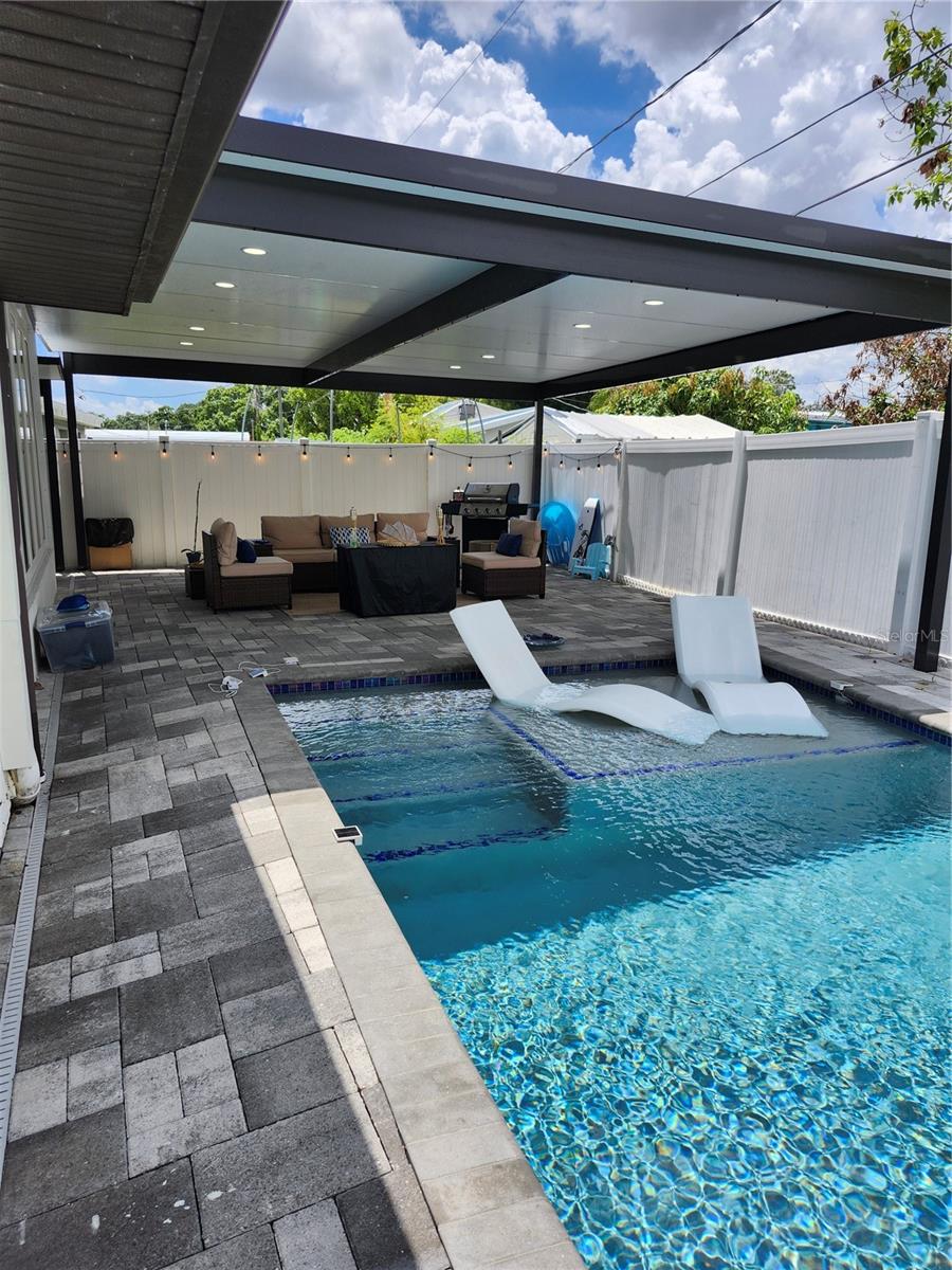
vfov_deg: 73.9
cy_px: 635
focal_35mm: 23
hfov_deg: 58.9
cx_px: 476
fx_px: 843
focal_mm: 5.54
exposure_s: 1/1728
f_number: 1.8
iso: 25
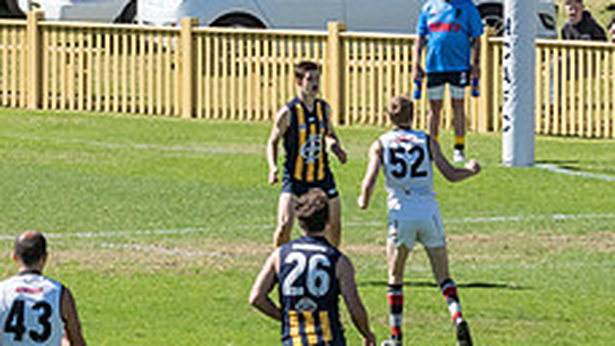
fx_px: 13458
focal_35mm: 825
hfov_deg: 2.6
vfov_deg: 1.5
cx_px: 781
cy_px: 165
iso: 800
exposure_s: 1/1000
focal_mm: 190
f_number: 14
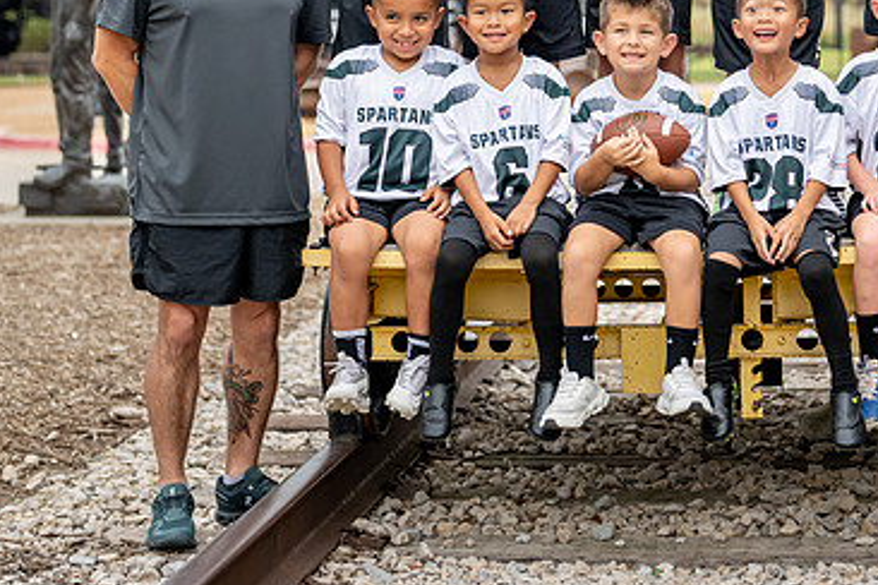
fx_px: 2390
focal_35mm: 98
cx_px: 675
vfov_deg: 13.9
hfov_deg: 20.6
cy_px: 93
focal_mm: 50
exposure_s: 1/800
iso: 500
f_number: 2
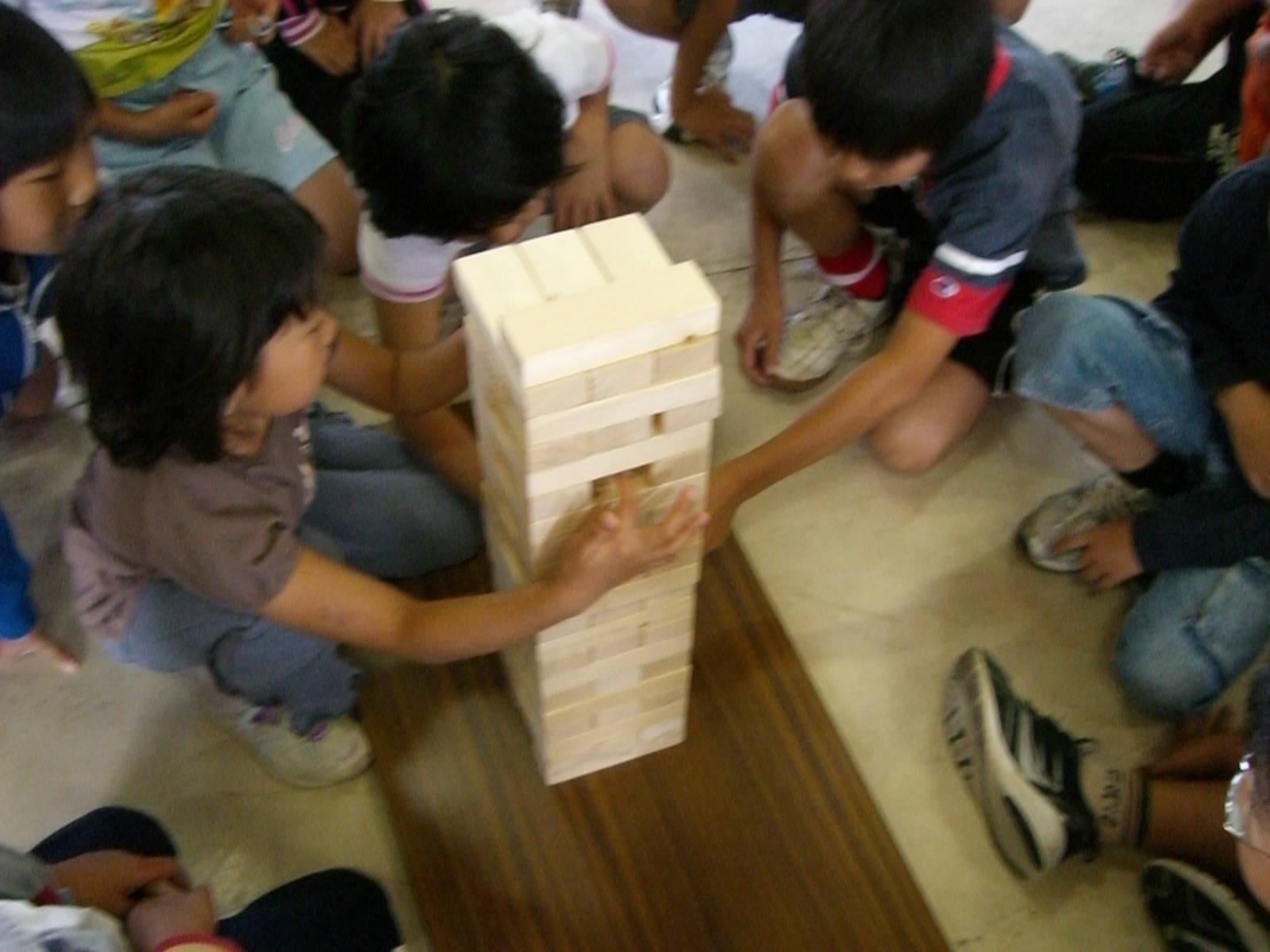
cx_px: 635
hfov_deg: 49.0
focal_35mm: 38
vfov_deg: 37.7
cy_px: 476
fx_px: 1394
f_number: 2.7
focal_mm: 6.2
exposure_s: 1/60
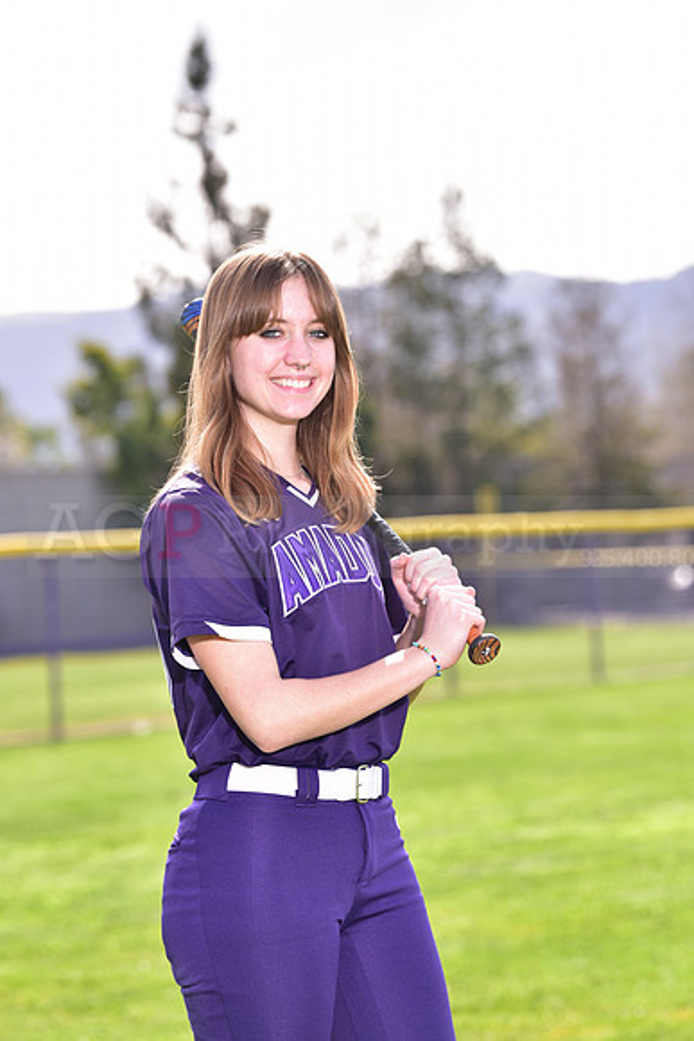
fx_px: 3901
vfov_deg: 15.2
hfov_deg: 10.2
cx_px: 347
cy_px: 520
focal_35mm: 135
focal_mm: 135
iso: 100
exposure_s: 1/250
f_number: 5
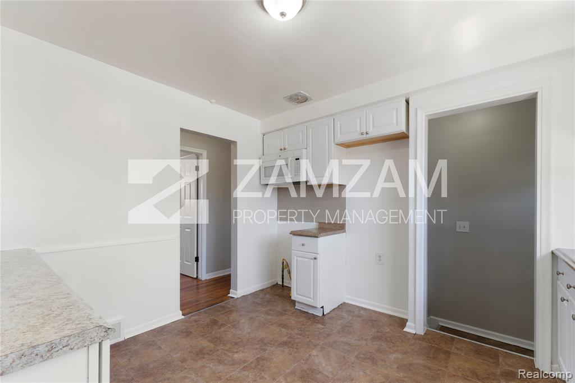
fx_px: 239
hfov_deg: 100.4
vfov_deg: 77.3
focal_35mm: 15
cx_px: 288
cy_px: 192
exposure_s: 1/4
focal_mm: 10
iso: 100
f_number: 8
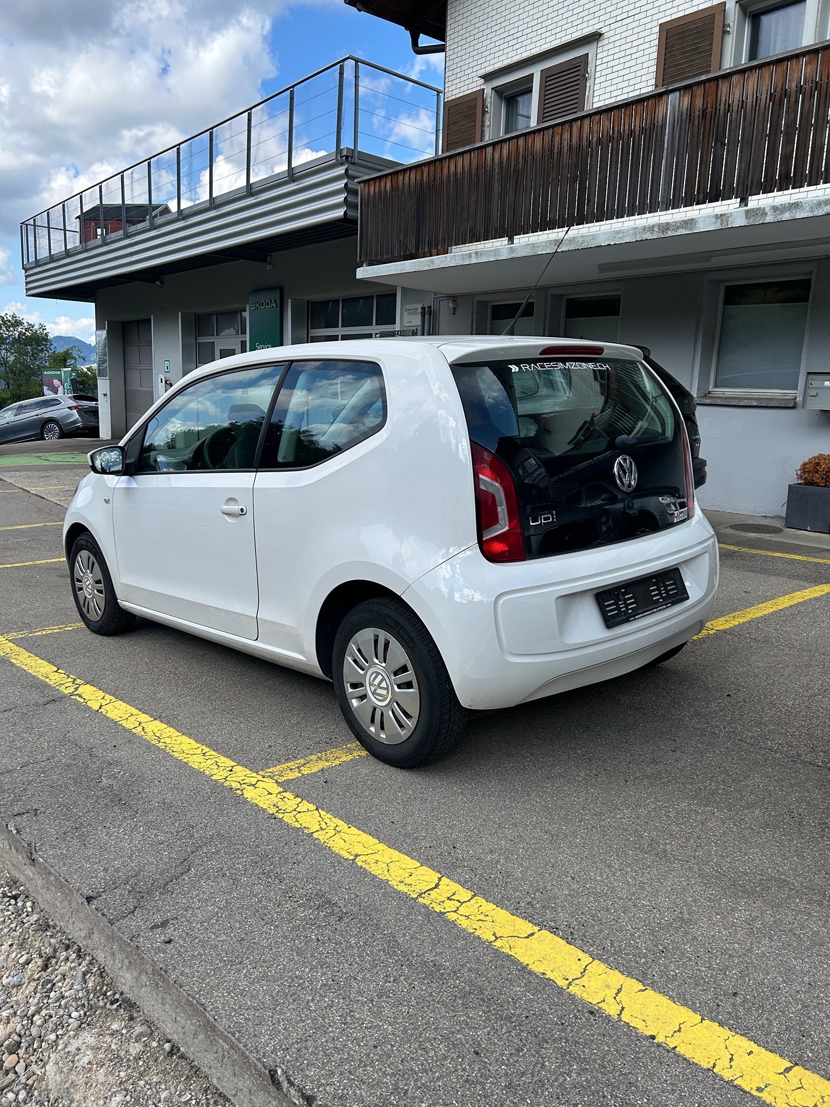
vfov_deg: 67.3
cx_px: 415
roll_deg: -1.3
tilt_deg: -10.8
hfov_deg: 53.1
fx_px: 831
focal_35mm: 26
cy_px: 554
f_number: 1.5
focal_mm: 5.7
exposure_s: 1/1511
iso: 50
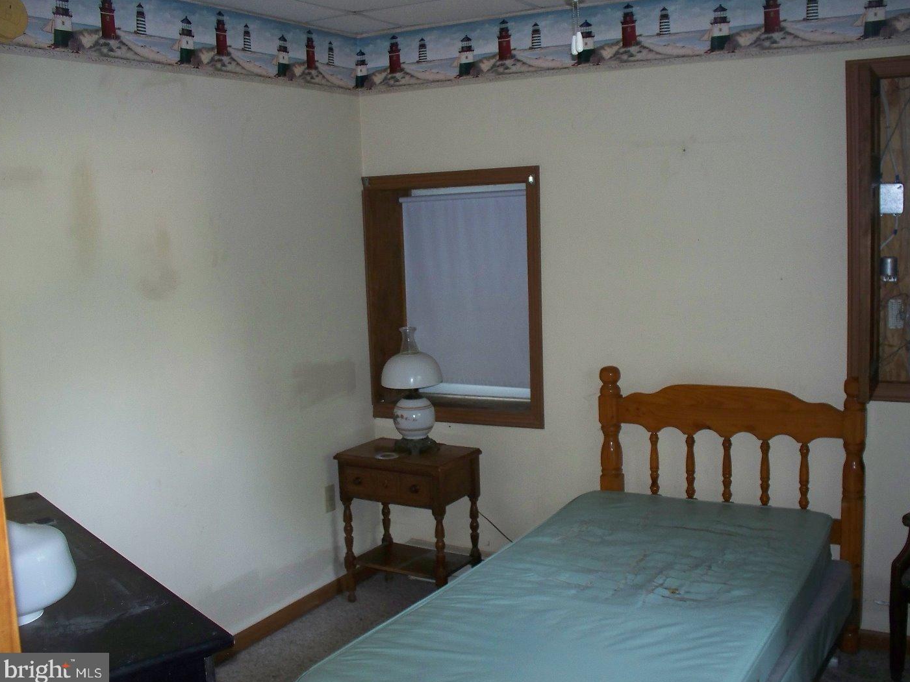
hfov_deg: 50.1
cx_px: 463
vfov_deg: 38.7
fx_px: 973
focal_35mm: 37
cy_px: 339
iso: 200
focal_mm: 7.54
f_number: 2.8
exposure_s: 1/30
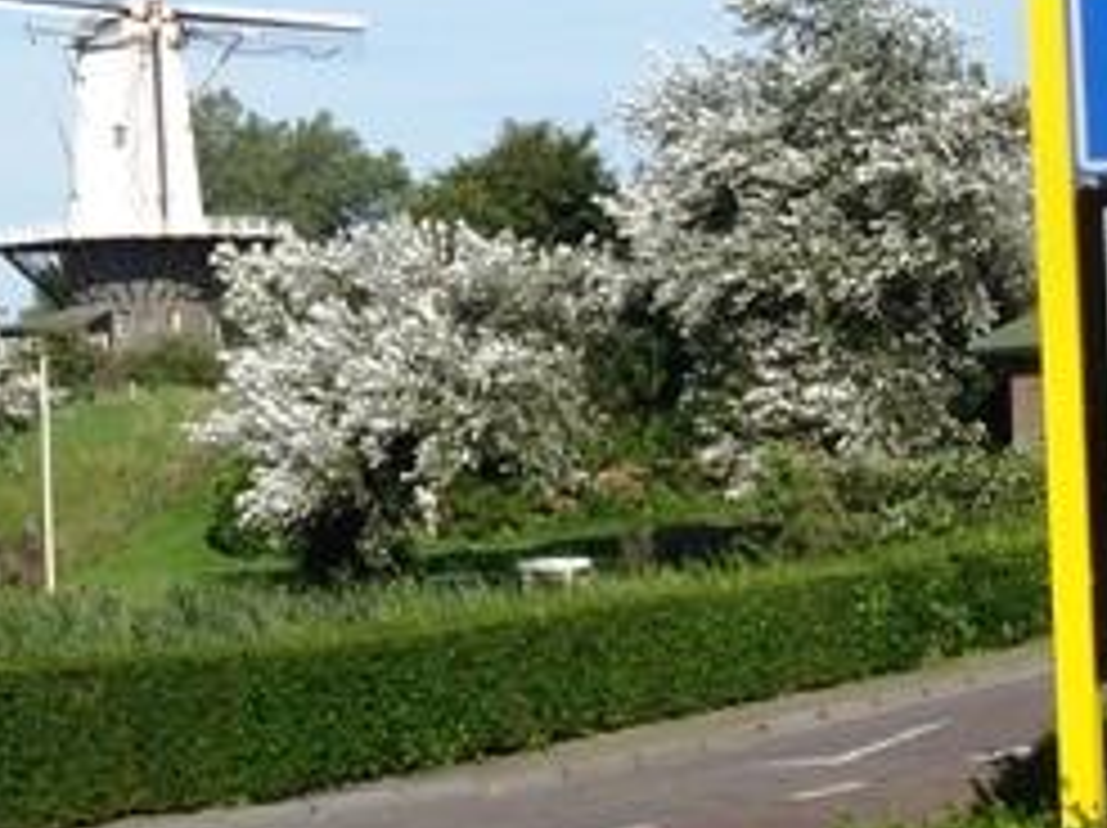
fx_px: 3163
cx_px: 670
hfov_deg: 19.8
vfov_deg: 14.9
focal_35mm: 99
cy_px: 369
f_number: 8
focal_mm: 7.9
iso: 64
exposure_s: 1/160
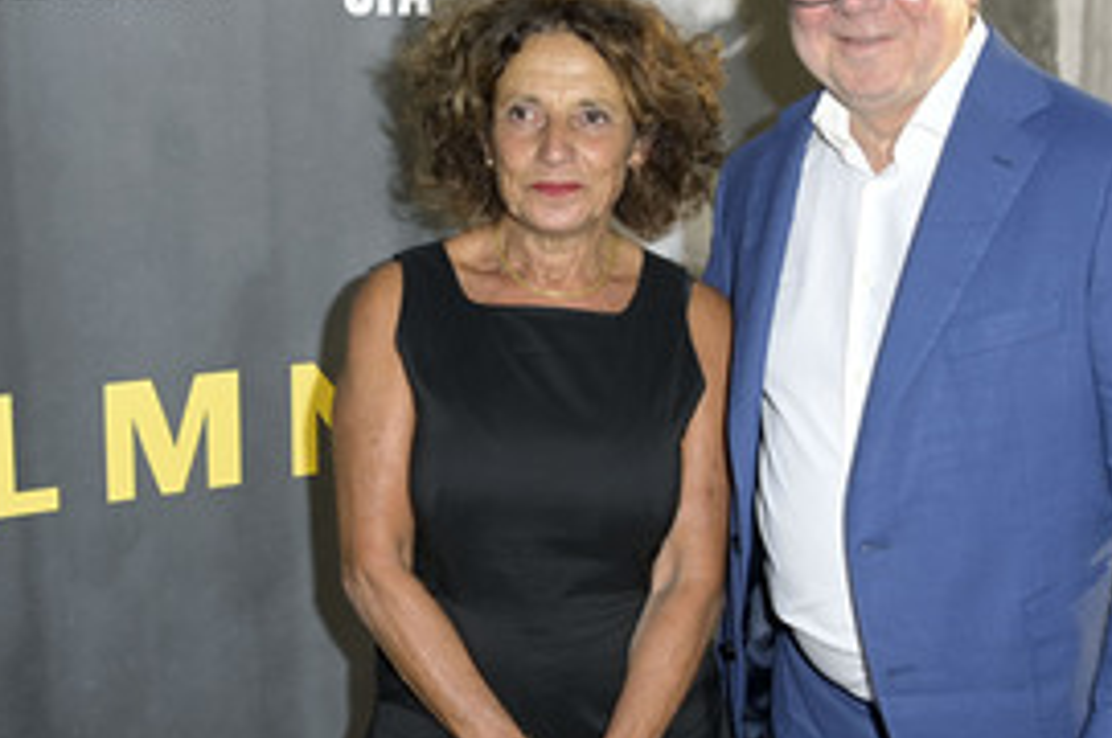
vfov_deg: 22.6
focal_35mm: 60
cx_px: 605
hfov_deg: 33.4
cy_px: 377
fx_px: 1851
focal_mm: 36
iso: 320
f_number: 9
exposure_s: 1/250
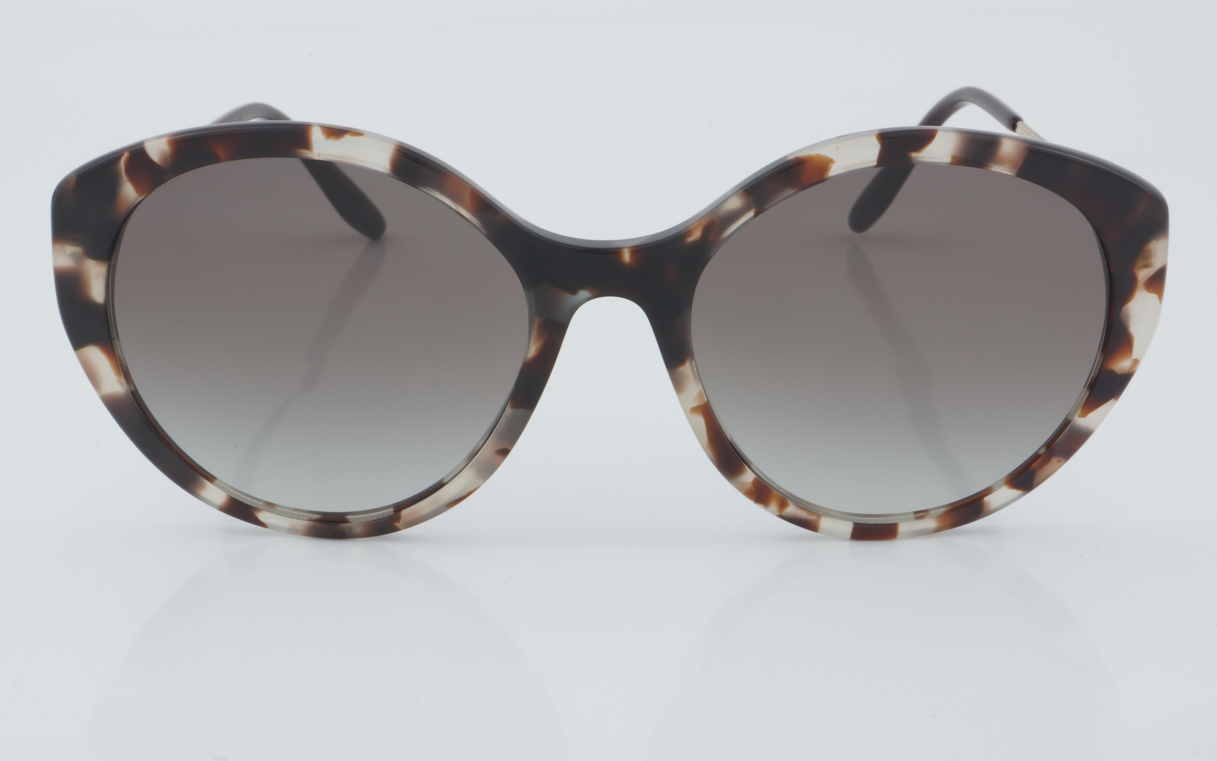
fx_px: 2803
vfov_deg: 15.5
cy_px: 367
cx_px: 606
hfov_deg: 24.5
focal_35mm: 85
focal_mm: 55
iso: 100
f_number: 32
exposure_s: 1/4
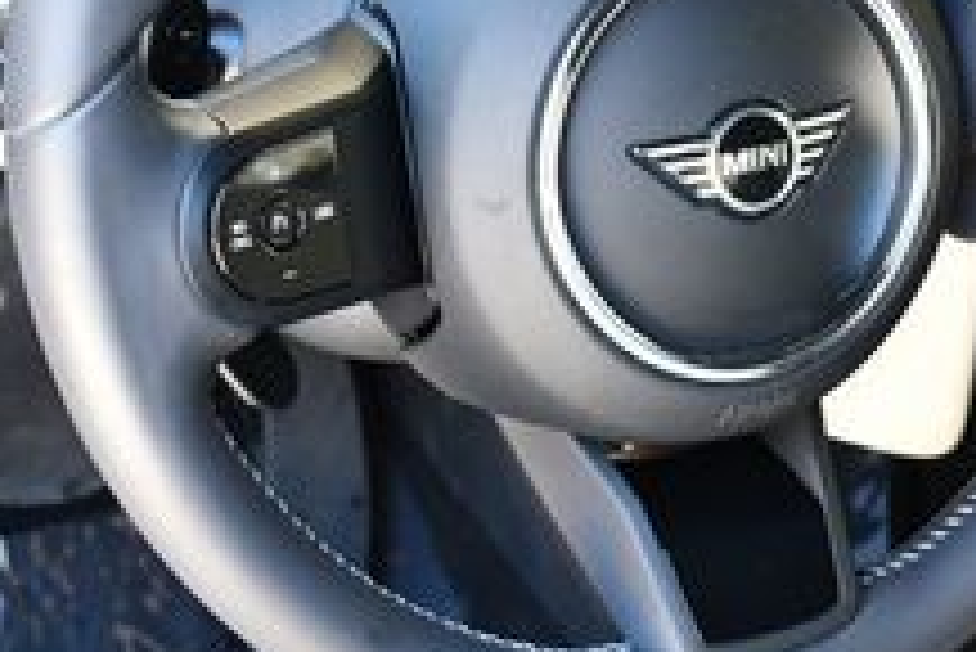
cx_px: 747
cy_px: 72
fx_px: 2876
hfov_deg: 19.1
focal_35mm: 106
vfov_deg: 12.8
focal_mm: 18
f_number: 3.5
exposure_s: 1/160
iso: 800
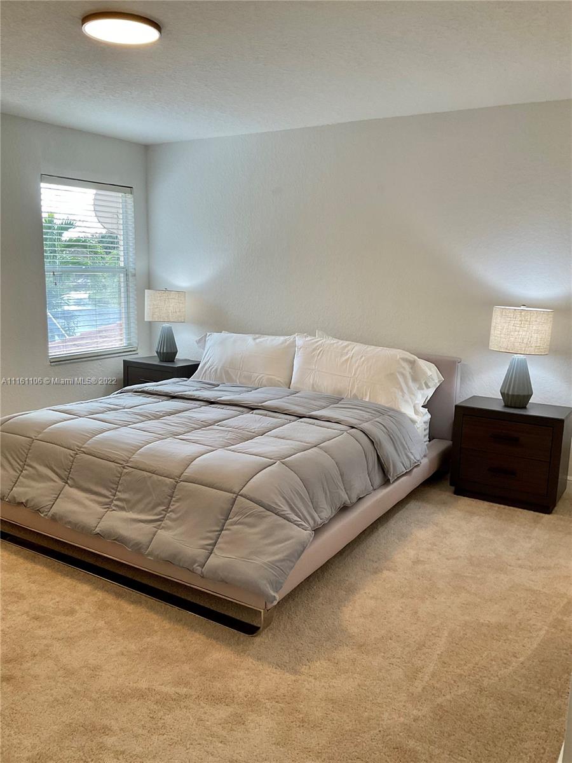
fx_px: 639
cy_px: 382
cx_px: 286
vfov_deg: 61.7
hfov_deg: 48.2
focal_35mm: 29
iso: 64
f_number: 1.8
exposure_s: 1/100
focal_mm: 3
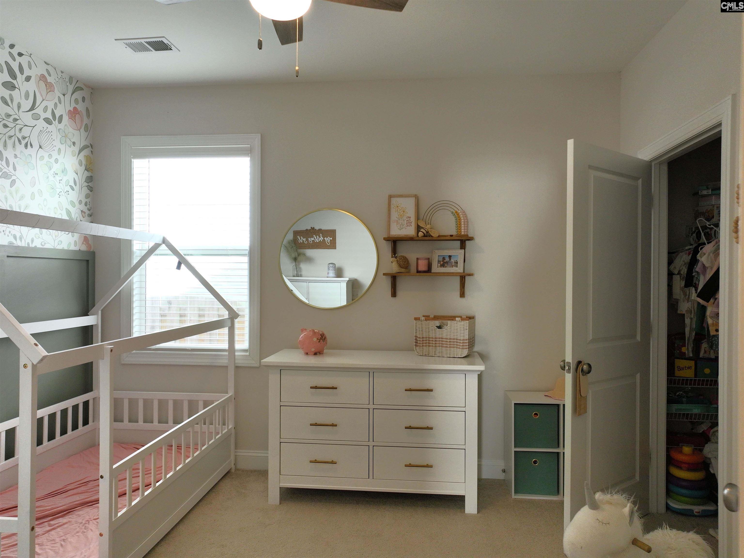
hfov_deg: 71.6
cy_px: 279
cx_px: 372
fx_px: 516
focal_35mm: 24
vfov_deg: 56.8
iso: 280
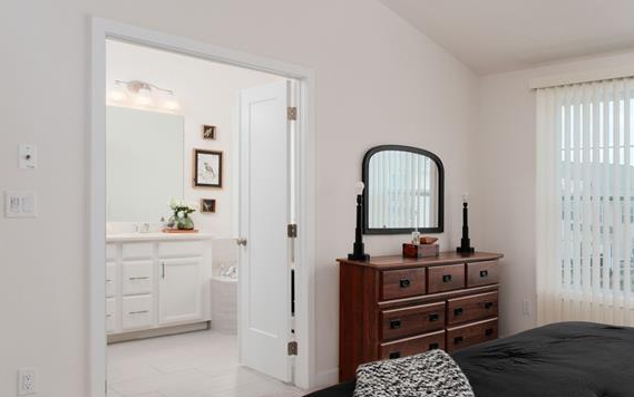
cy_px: 201
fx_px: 570
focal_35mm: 33
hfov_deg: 57.2
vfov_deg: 38.3
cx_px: 408
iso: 640
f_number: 8
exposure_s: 1/250
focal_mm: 11.7
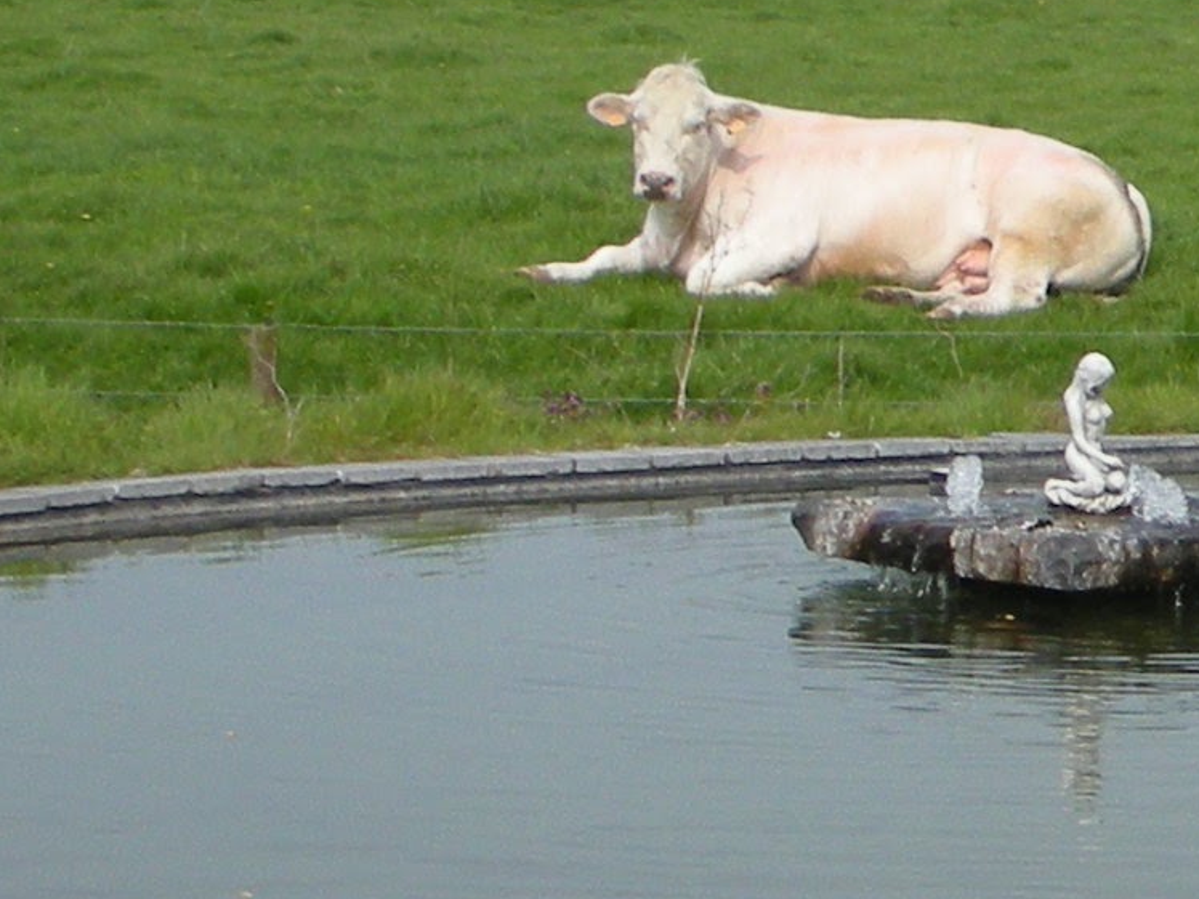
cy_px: 56
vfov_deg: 7.8
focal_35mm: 189
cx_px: 1757
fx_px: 6546
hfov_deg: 10.2
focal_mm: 7.7
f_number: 9.1
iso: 90
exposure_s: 1/119
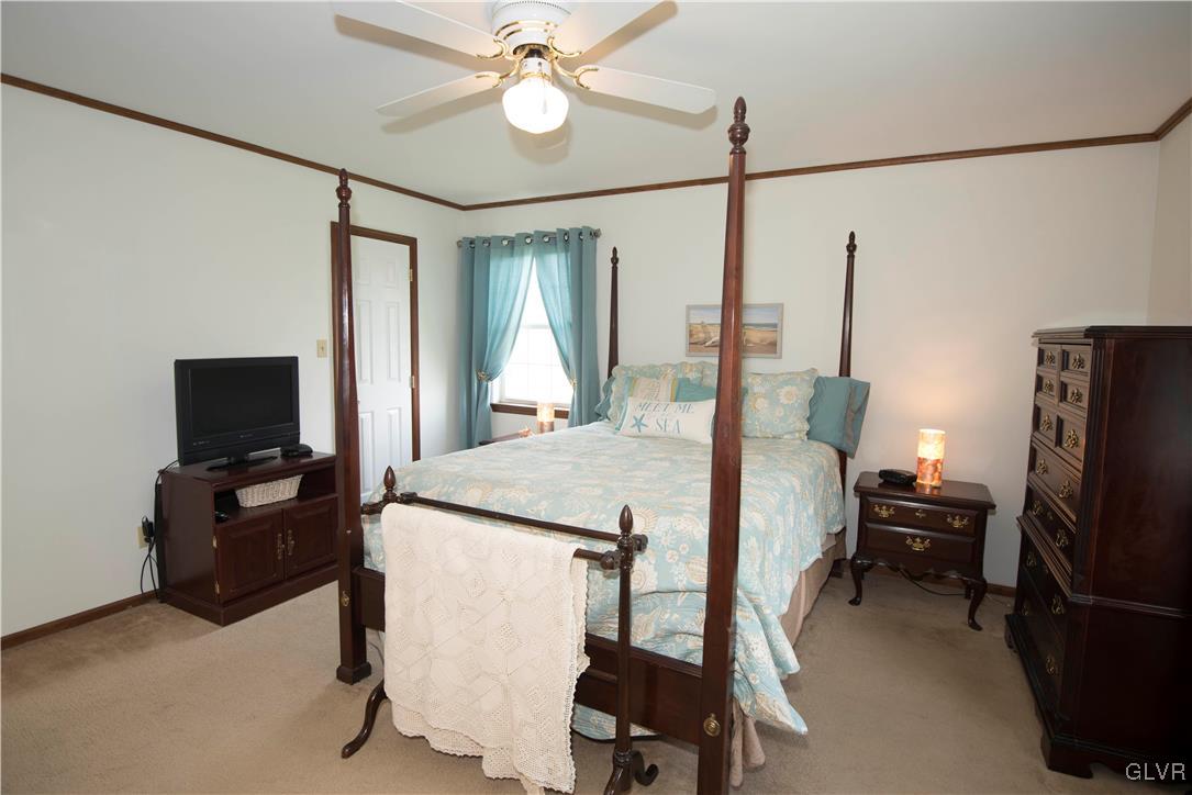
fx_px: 596
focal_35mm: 18
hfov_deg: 90.0
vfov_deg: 67.4
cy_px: 398
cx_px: 596
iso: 640
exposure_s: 1/50
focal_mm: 18
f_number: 6.3
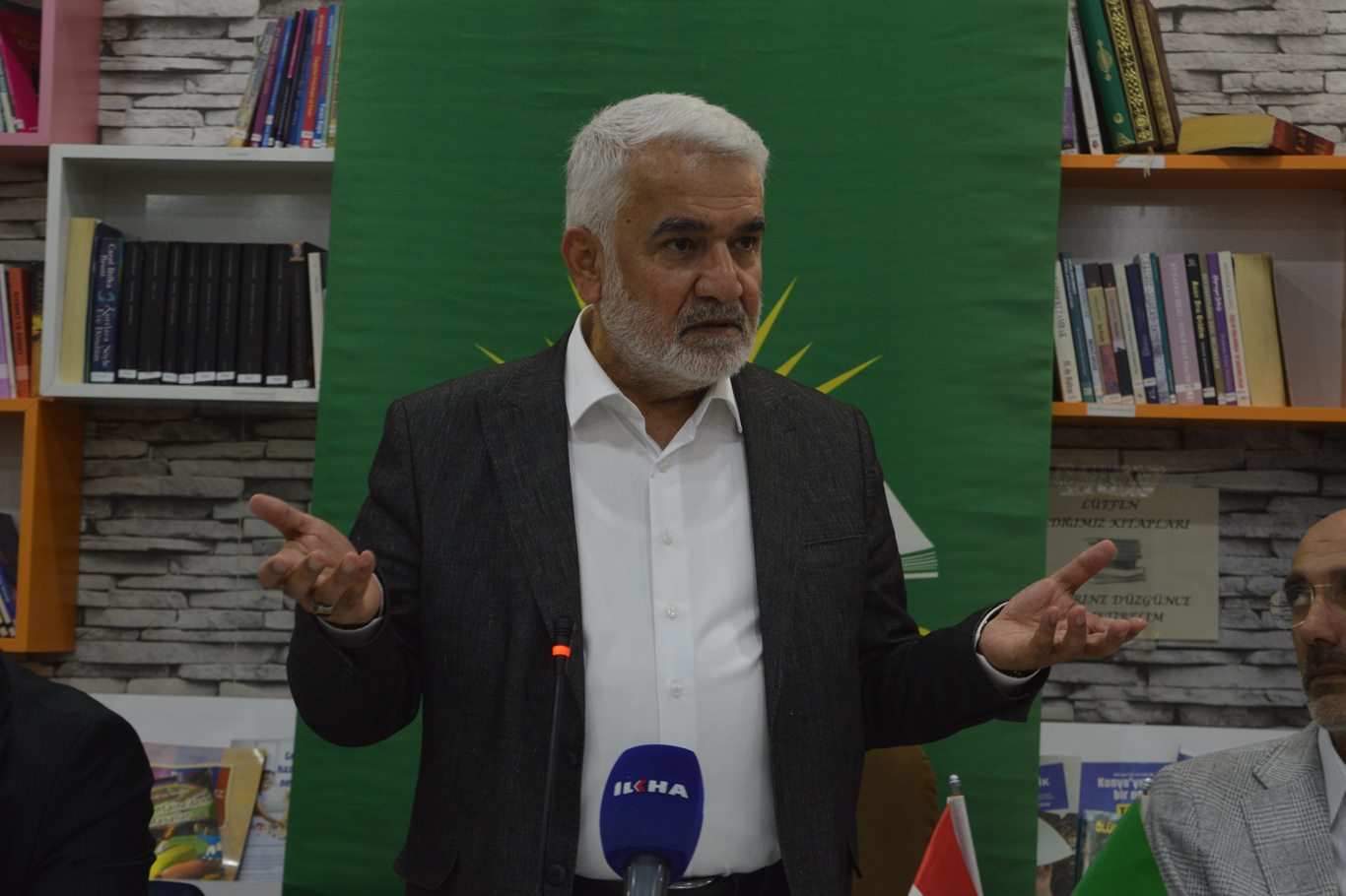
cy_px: 448
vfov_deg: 16.5
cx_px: 673
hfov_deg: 24.6
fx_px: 3084
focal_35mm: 82
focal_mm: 55
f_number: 5.6
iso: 560
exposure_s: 1/15
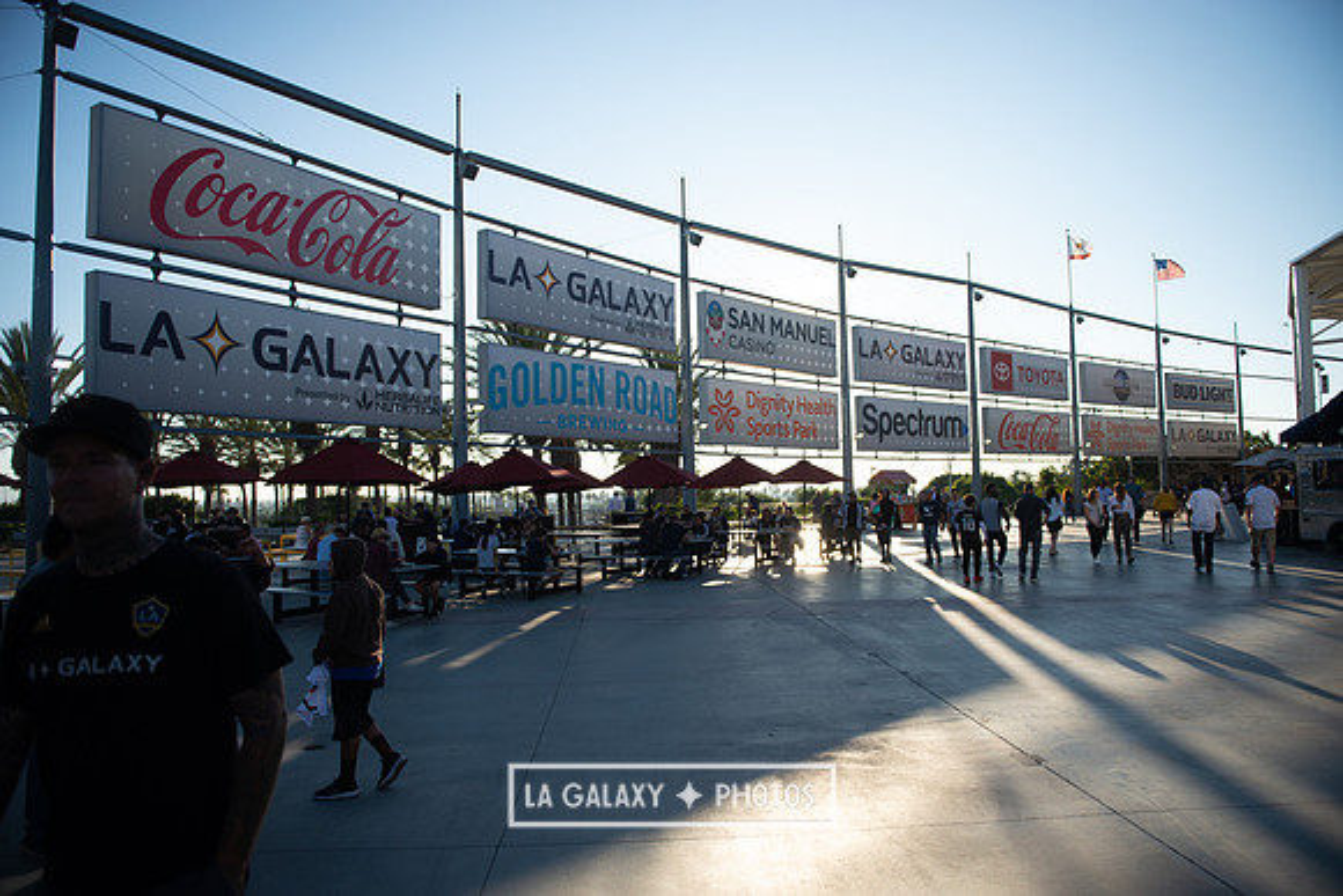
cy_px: 448
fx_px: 896
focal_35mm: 24
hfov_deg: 73.7
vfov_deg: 53.2
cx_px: 672
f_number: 2.8
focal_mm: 24
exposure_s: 1/2500
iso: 200
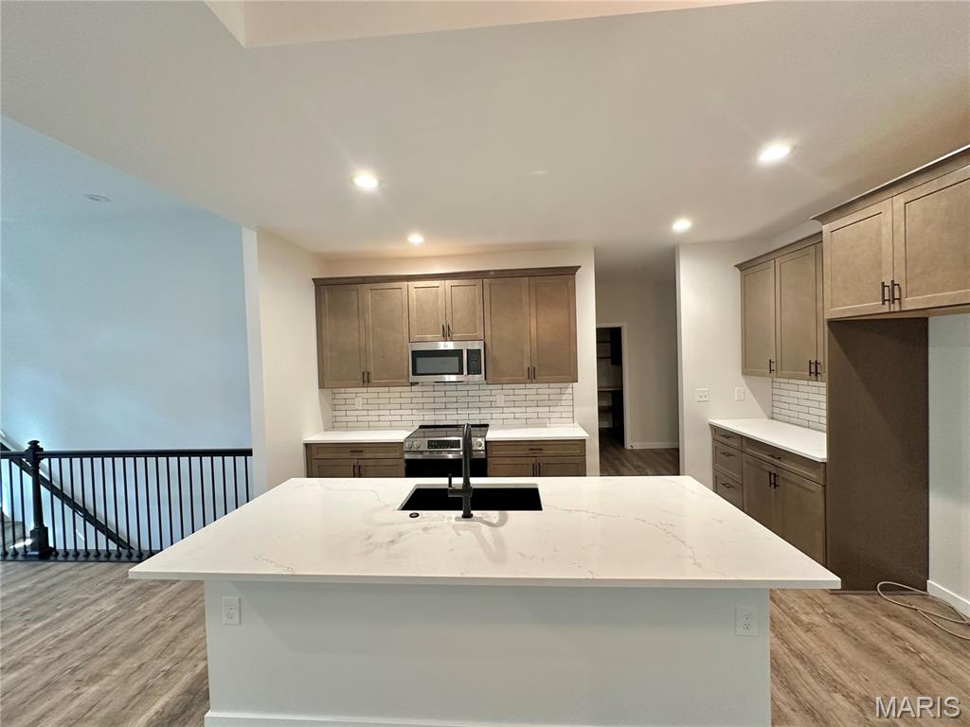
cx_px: 485
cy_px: 364
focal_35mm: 14
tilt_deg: -1.9
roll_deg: +1.2
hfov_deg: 102.1
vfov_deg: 85.7
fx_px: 392
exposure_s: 1/60
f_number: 2.2
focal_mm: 2.22
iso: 250
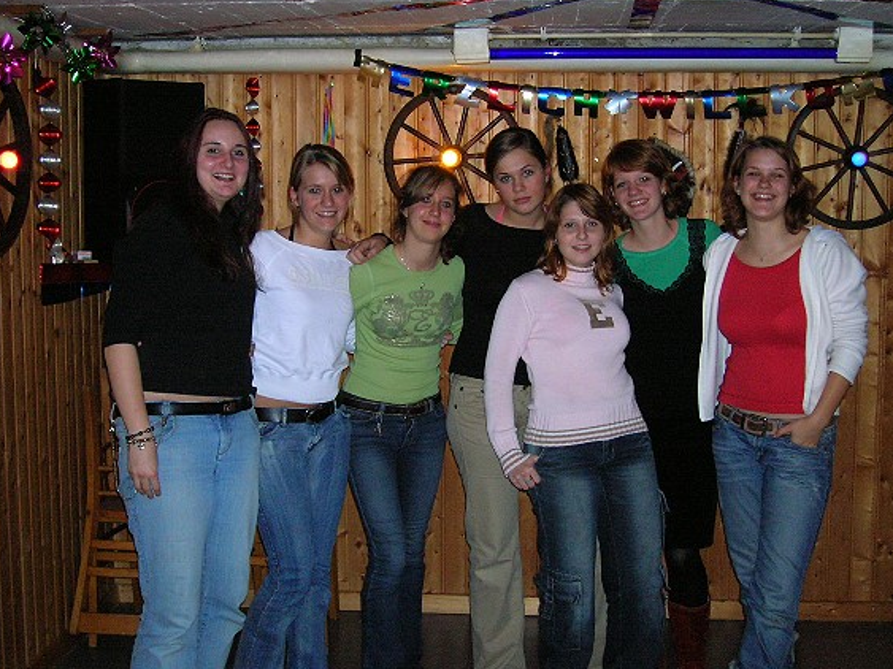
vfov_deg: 29.7
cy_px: 317
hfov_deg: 38.9
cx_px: 455
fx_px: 1264
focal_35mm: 49
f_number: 3.2
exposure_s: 1/60.1
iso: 200
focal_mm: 7.7
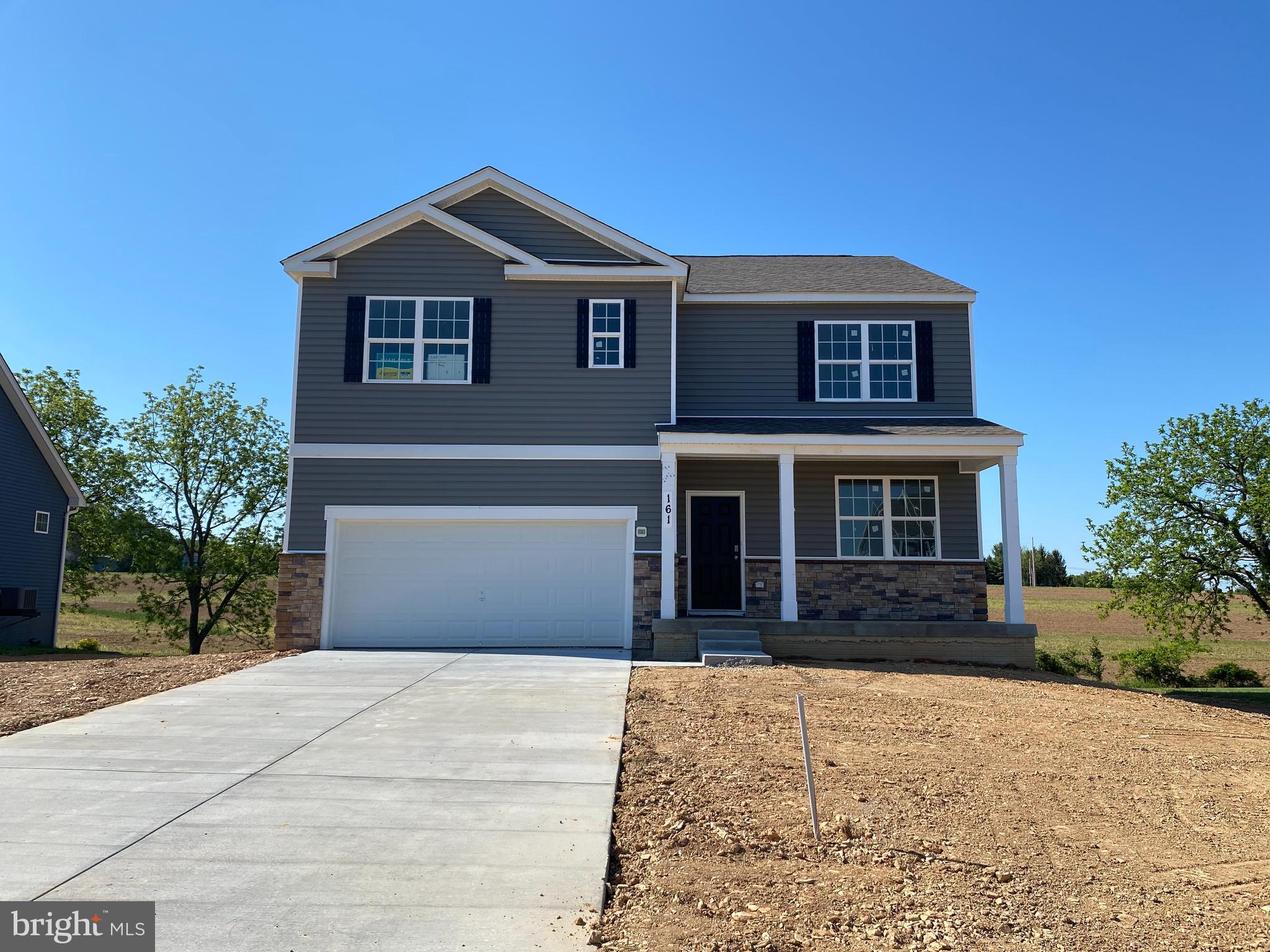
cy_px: 476
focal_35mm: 26
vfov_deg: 53.1
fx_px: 954
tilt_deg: +7.4
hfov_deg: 67.3
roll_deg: -1.3
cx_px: 635
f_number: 1.8
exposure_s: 1/3125
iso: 32
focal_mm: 4.25
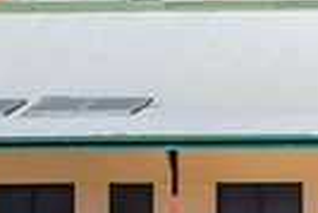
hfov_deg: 2.9
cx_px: -373
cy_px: 295
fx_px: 6225
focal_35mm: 704
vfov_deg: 2.0
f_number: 10
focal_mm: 150
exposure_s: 1/1600
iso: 800
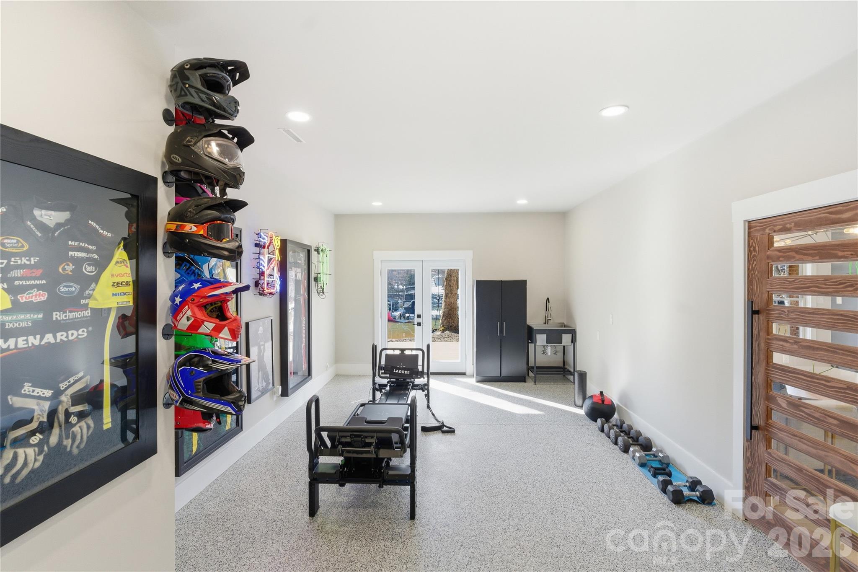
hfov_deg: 96.7
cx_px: 429
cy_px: 286
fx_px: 381
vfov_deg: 73.7
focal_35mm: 16
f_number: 5.6
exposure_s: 1/500
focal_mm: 16
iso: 1250
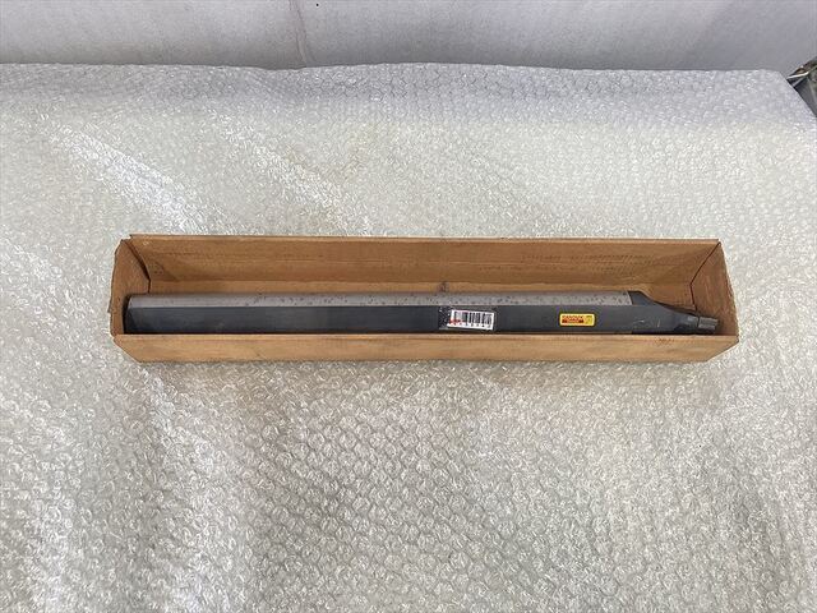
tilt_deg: -64.6
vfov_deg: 49.7
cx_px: 408
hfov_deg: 63.4
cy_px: 306
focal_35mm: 28
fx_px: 661
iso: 125
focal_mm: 3.99
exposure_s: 1/60
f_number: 1.8
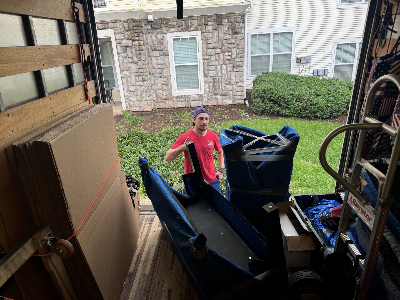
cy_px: 150
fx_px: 277
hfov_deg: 71.6
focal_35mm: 24
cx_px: 200
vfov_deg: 56.8
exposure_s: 1/121
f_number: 1.78
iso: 64
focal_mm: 6.76
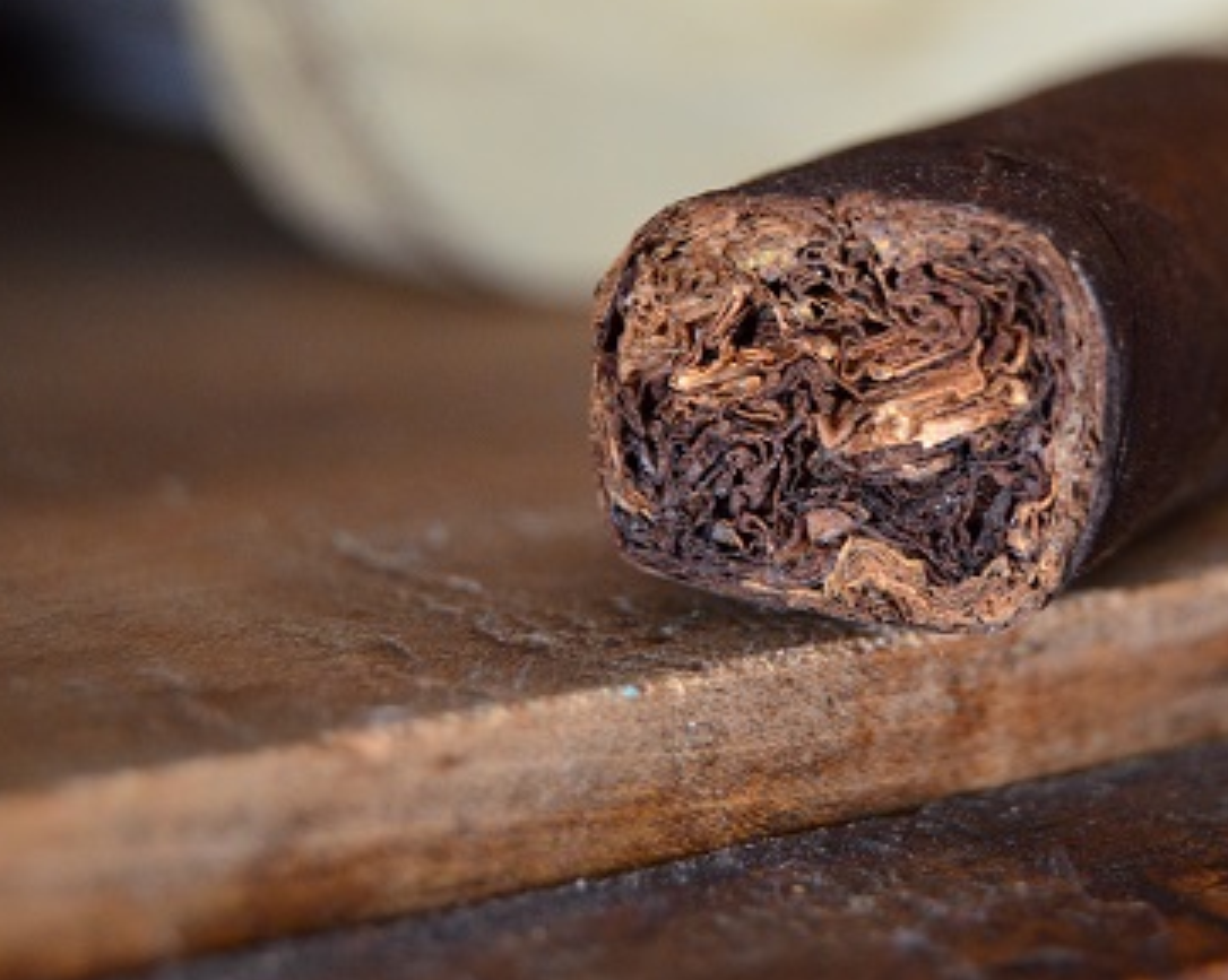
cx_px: 874
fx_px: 4457
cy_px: 390
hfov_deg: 15.6
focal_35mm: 123
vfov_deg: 12.5
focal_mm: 55
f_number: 5.6
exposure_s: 1/30
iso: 1250
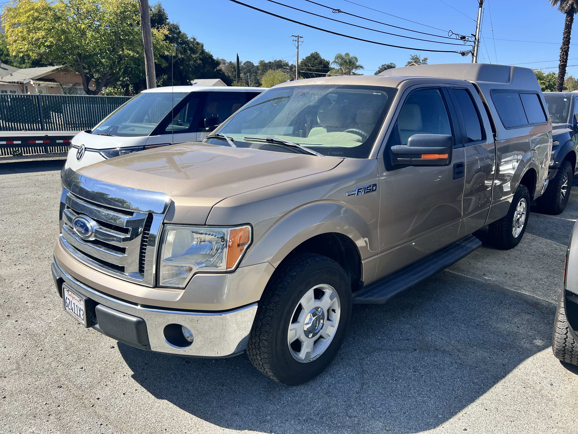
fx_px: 434
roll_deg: -1.1
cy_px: 217
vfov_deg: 53.1
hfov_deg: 67.3
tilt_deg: -15.0
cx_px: 289
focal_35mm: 26
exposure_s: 1/2571
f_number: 1.5
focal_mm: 5.7
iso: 50
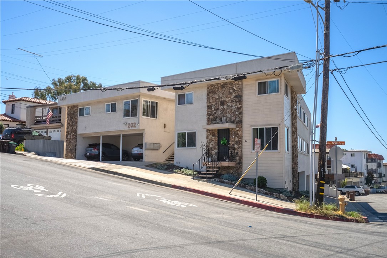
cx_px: 194
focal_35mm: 35
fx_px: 376
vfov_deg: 37.9
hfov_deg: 54.4
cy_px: 129
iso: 400
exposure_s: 1/5000
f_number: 11
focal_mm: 35
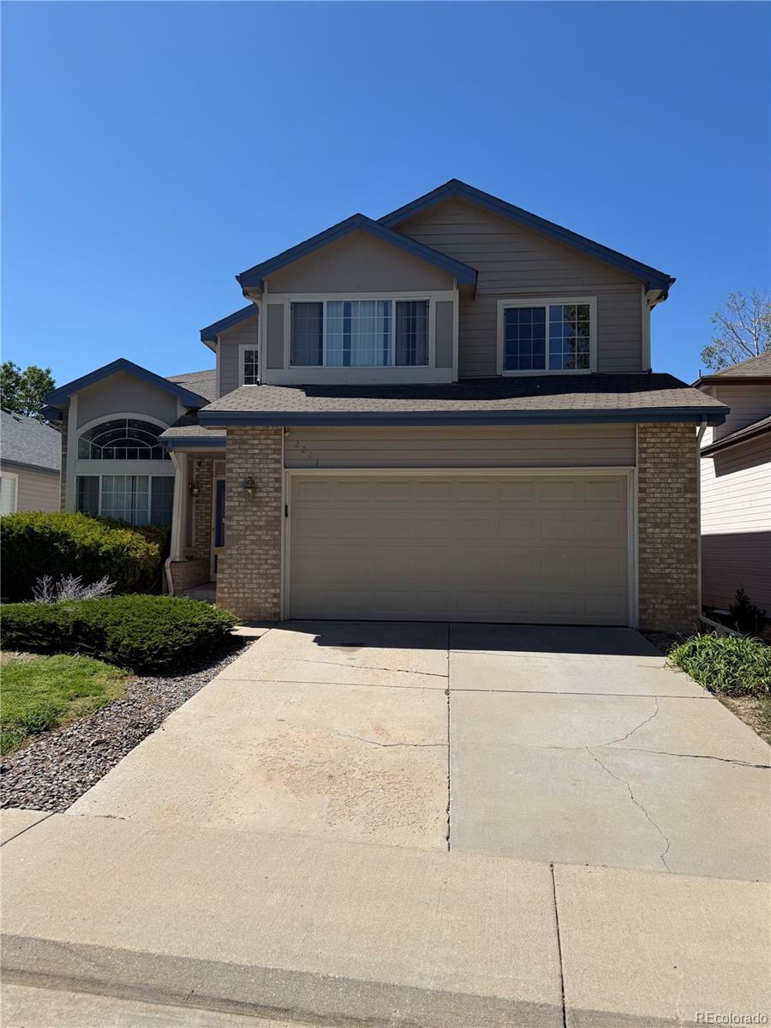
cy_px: 514
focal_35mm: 24
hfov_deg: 56.8
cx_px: 386
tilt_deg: +2.6
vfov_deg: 71.6
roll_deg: -0.9
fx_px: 713
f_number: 1.78
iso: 80
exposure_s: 1/4975
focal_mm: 6.76
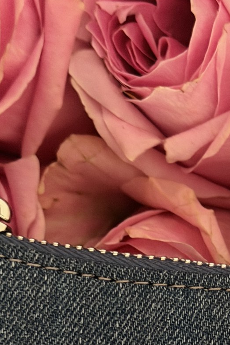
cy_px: 307
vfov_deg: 15.8
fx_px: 1227
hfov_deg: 10.6
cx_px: 260
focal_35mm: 128
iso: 640
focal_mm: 6.76
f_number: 1.78
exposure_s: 1/30
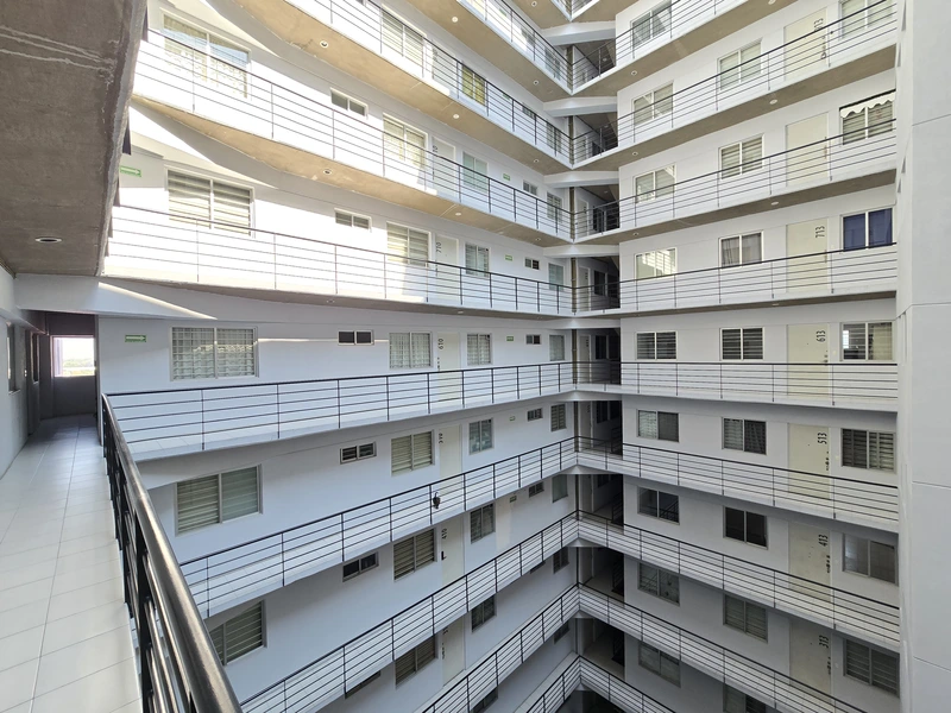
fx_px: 357
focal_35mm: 13
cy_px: 356
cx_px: 476
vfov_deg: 89.9
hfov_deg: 106.2
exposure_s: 1/187
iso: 50
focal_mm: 2.2
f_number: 2.2
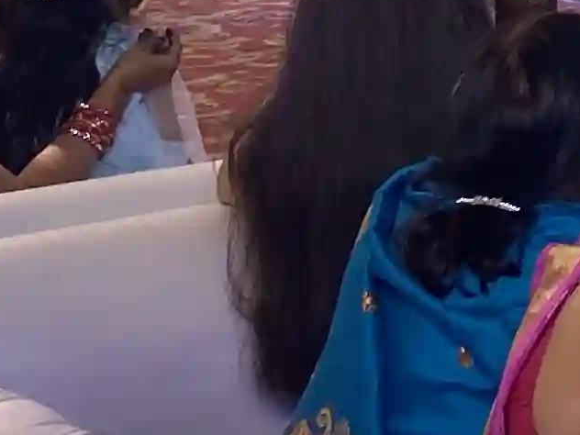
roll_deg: +0.2
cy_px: -373
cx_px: 1342
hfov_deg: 10.4
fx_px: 2781
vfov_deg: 8.6
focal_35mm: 166
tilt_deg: -1.4
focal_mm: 4.25
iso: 100
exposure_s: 1/98
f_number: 1.8
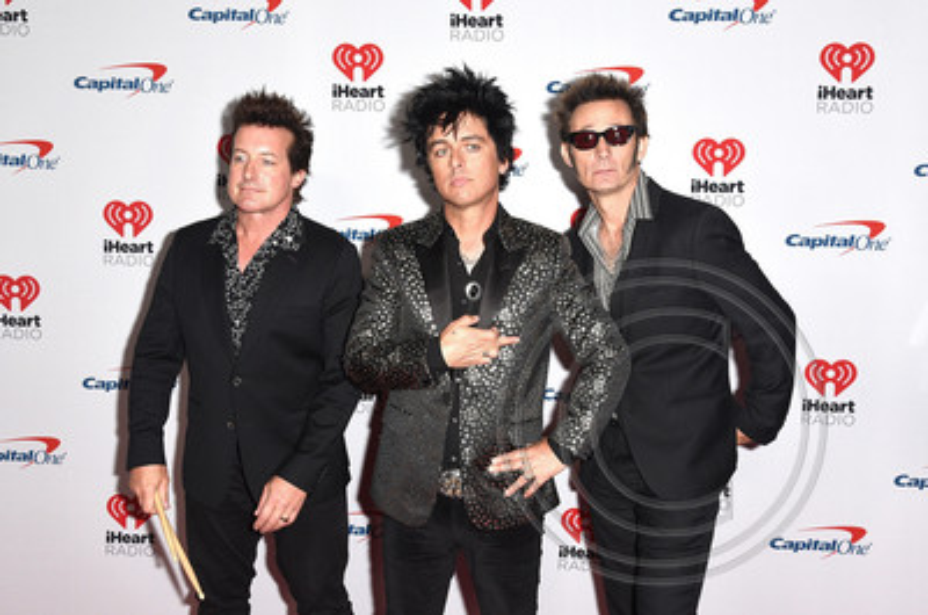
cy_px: 308
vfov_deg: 38.7
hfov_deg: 55.9
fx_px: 875
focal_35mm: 34
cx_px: 464
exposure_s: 1/200
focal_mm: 34
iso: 1000
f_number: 8
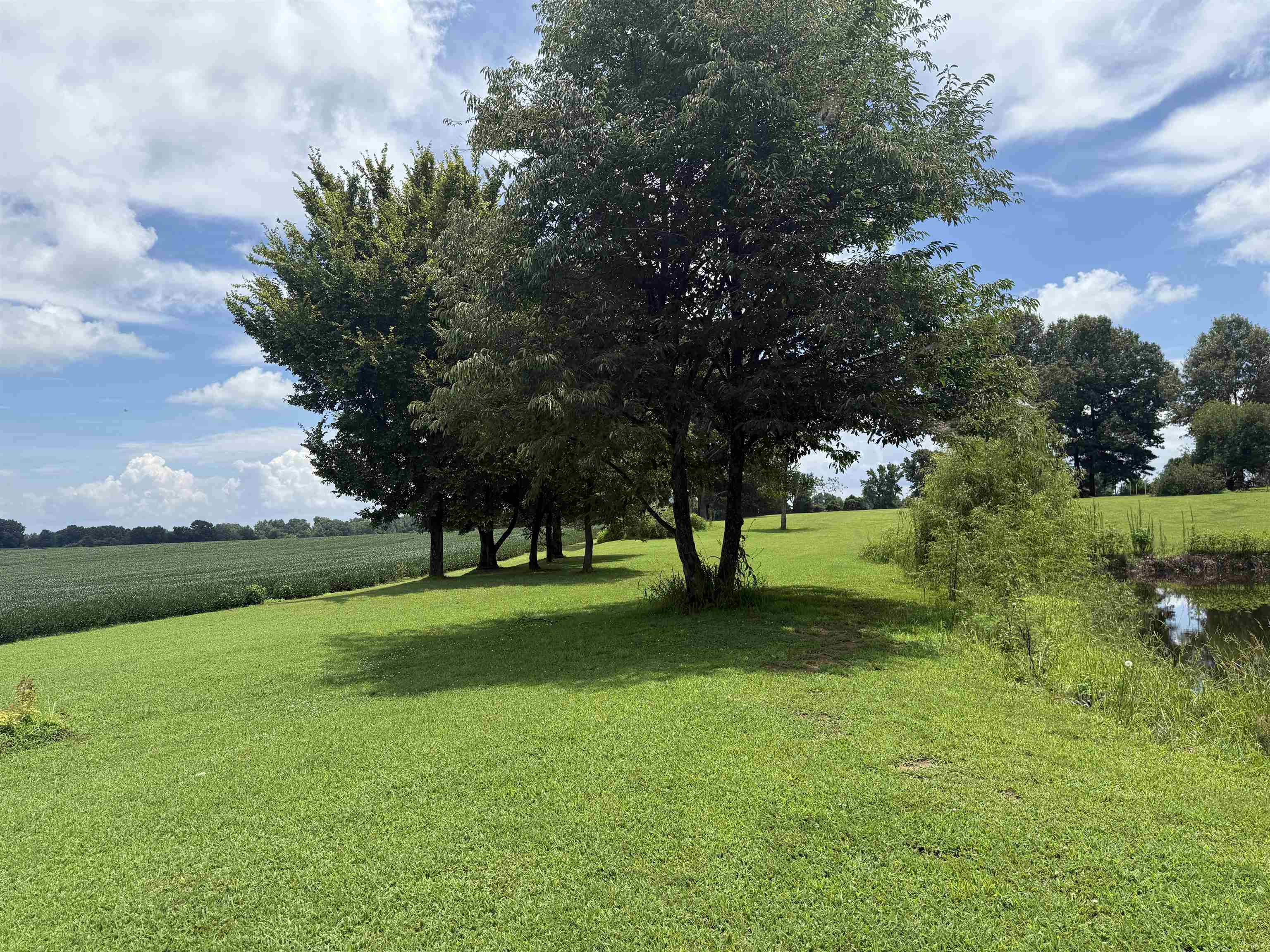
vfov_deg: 56.8
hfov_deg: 71.6
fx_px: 881
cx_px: 635
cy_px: 476
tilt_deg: +2.9
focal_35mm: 24
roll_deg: +1.9
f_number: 1.78
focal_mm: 6.76
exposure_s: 1/4975
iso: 80
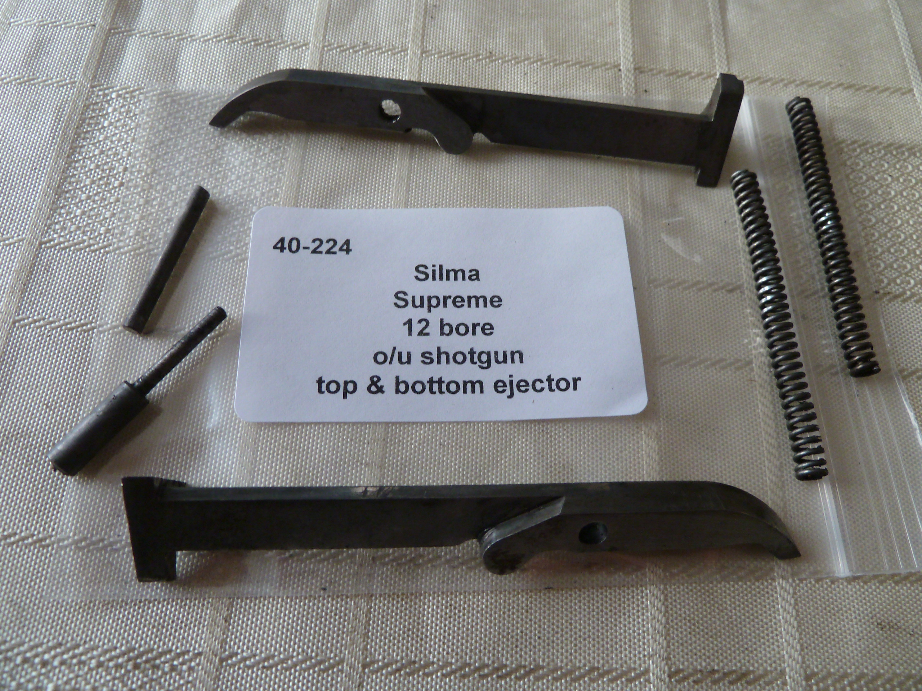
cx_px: 461
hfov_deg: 69.4
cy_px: 346
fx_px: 666
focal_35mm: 25
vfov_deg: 54.9
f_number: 3.3
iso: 200
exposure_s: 1/30
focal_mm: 4.1
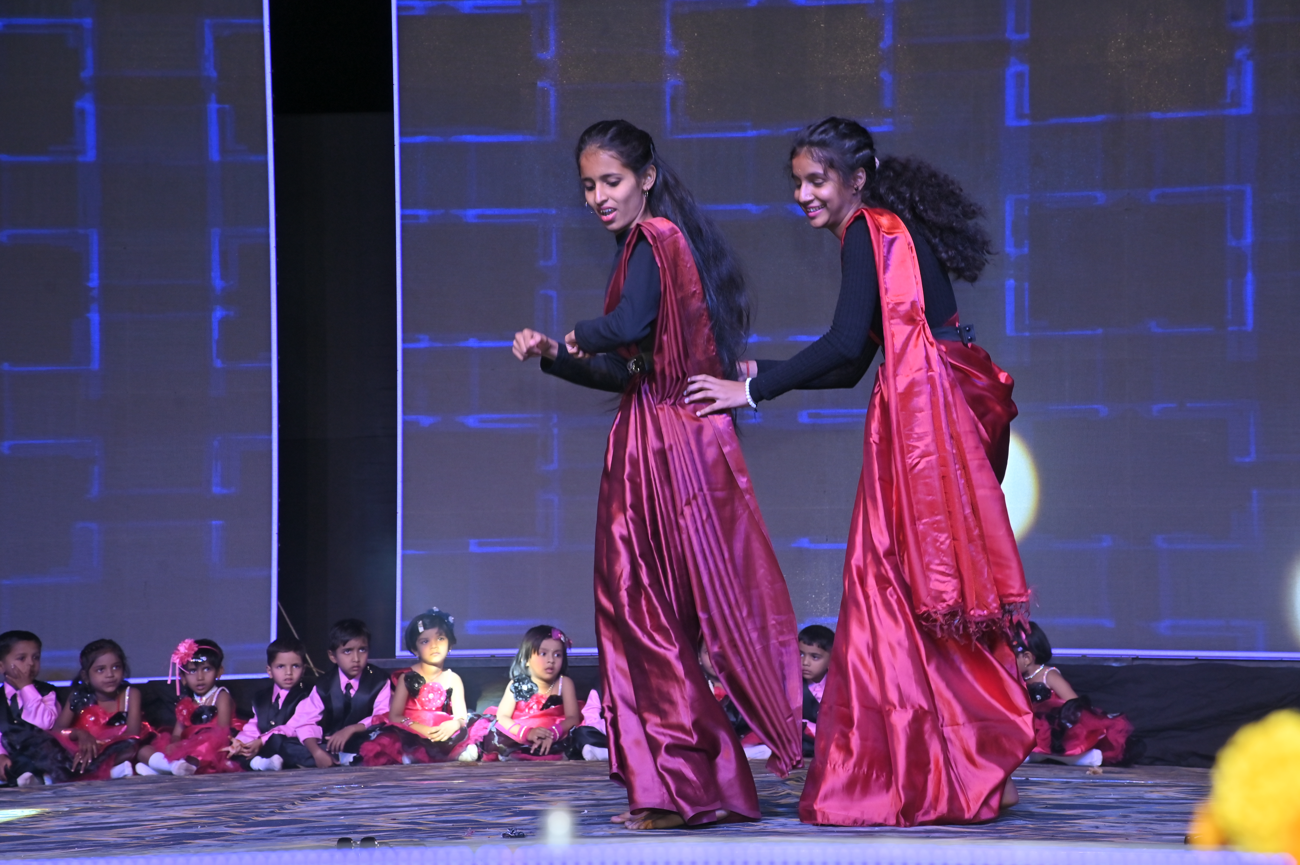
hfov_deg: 58.0
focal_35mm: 32
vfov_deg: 40.5
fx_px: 1173
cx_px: 650
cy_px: 432
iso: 800
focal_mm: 32.5
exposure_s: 1/200
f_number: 8
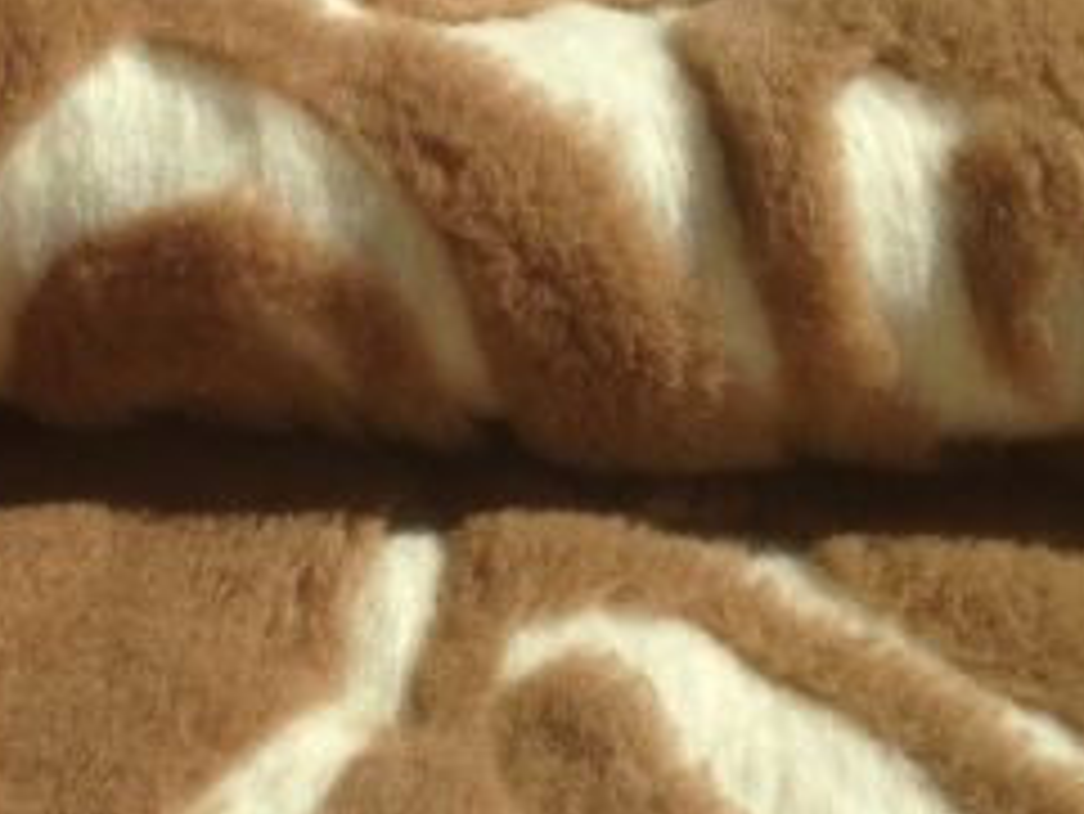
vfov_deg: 15.2
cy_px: 180
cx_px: -272
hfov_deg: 18.9
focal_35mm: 97
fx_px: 3039
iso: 50
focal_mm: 4.13
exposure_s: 1/2008
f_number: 2.4
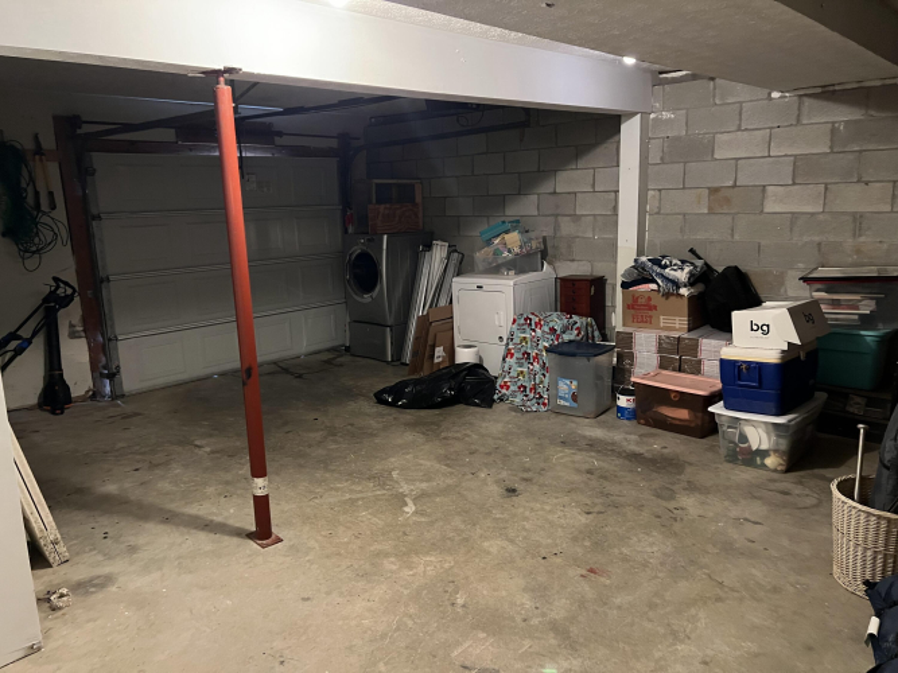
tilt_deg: -11.9
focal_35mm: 26
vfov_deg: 53.0
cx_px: 449
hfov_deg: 67.3
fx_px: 674
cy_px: 336
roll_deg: +2.1
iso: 500
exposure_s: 1/30
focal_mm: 5.7
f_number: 1.5
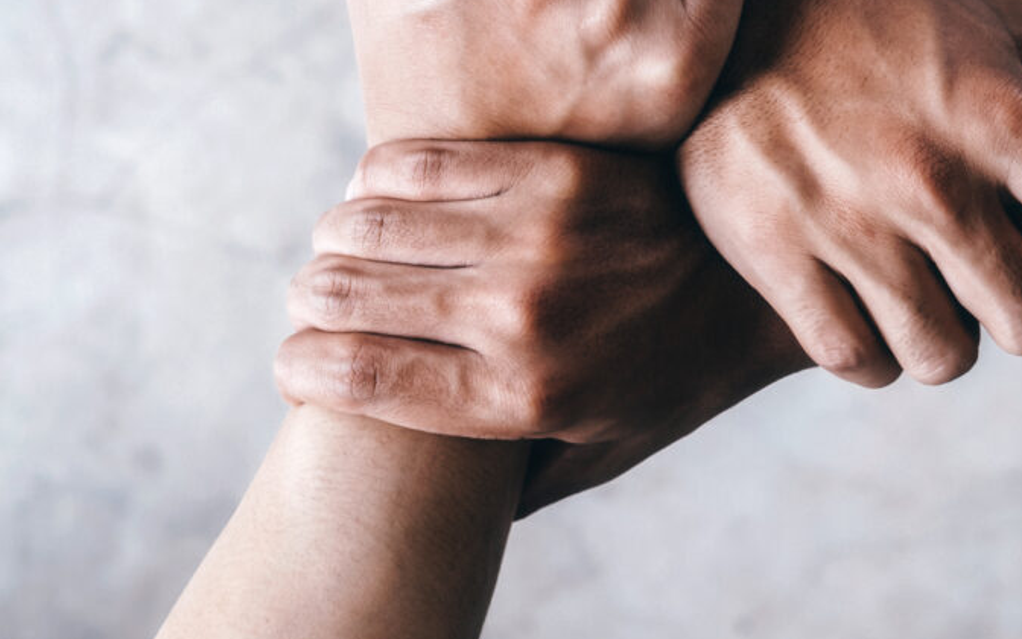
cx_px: 506
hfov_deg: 23.8
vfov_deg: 14.9
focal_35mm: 87
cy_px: 116
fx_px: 2423
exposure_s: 1/80
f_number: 3.2
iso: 320
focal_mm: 35
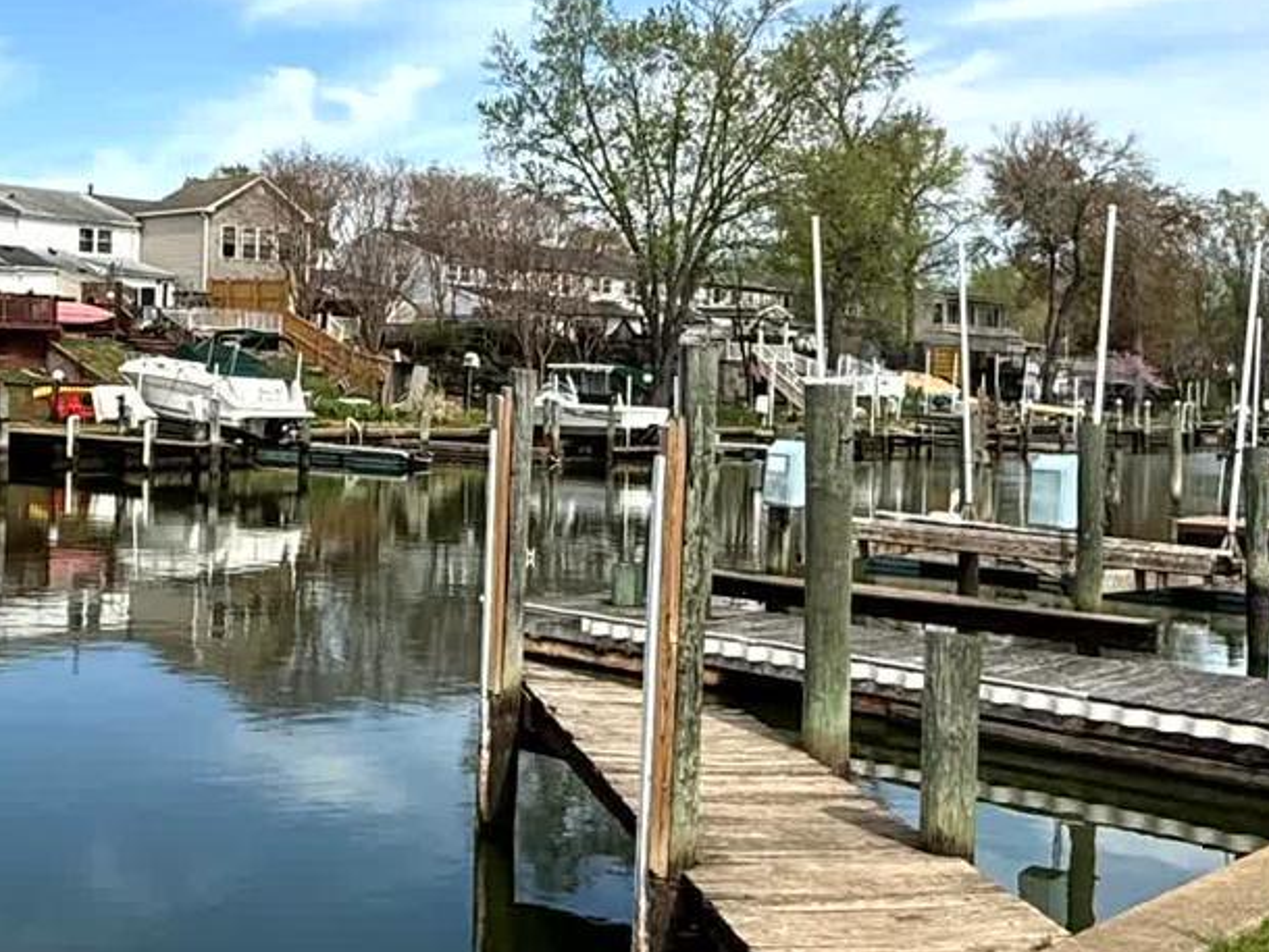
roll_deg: -1.6
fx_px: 1724
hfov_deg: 40.1
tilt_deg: +1.5
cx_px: 461
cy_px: 353
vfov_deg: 30.8
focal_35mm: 47
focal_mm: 2.22
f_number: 2.2
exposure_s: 1/1848
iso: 50
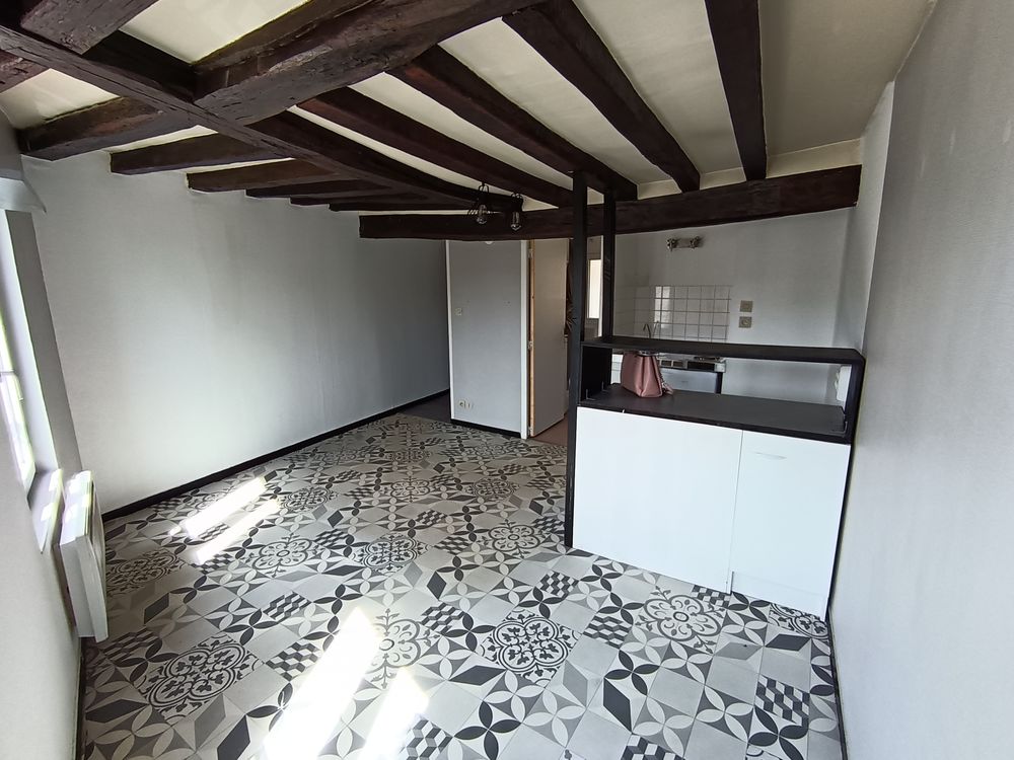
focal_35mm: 17
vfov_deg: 74.7
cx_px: 507
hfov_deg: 91.0
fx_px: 498
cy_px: 380
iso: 161
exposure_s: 1/100
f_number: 2.2
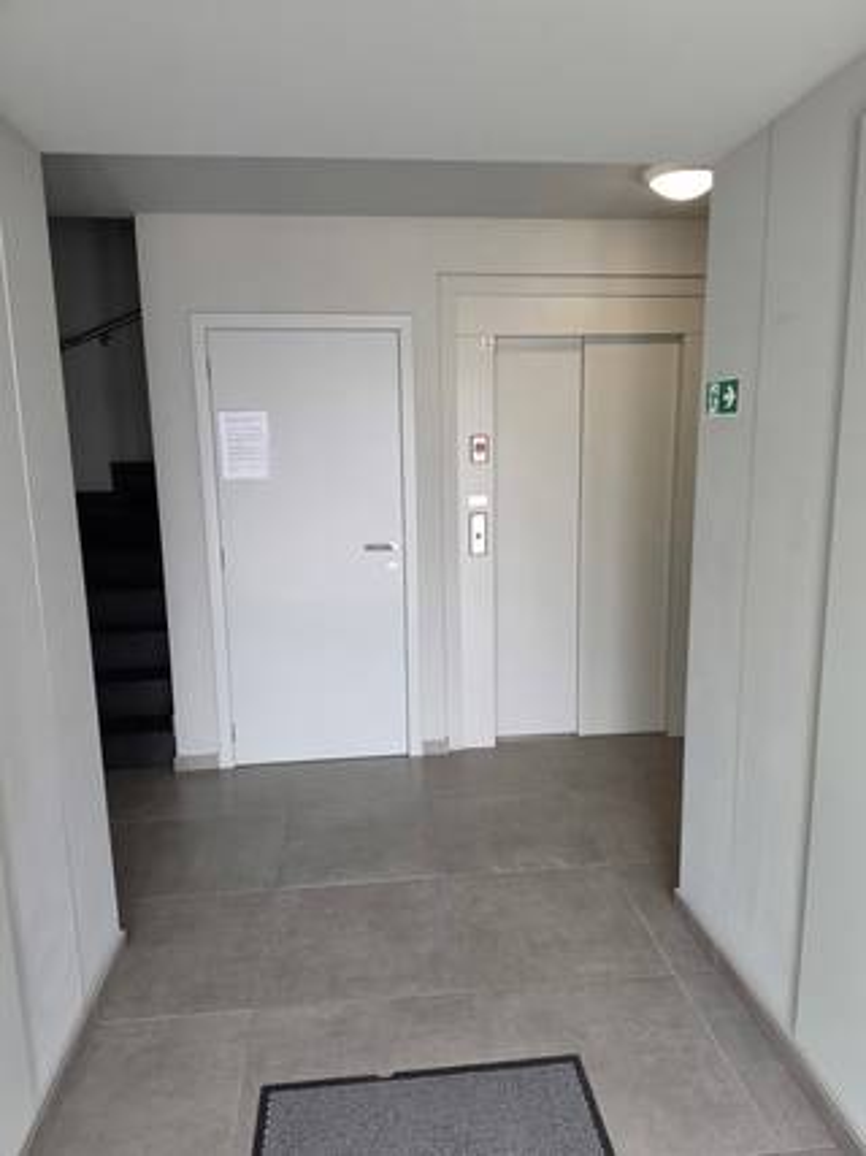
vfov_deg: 73.9
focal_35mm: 23
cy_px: 578
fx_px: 768
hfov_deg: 58.9
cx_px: 433
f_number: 1.4
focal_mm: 6.5
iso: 160
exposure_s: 1/120
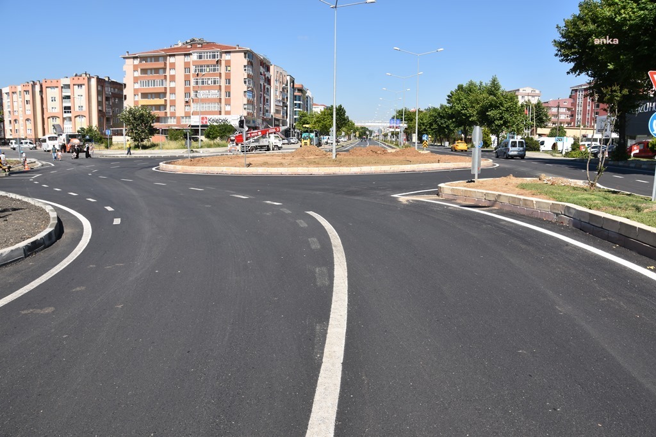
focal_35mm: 27
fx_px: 492
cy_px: 218
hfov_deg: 67.4
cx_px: 328
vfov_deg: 47.9
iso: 100
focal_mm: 18
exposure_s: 1/250
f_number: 8
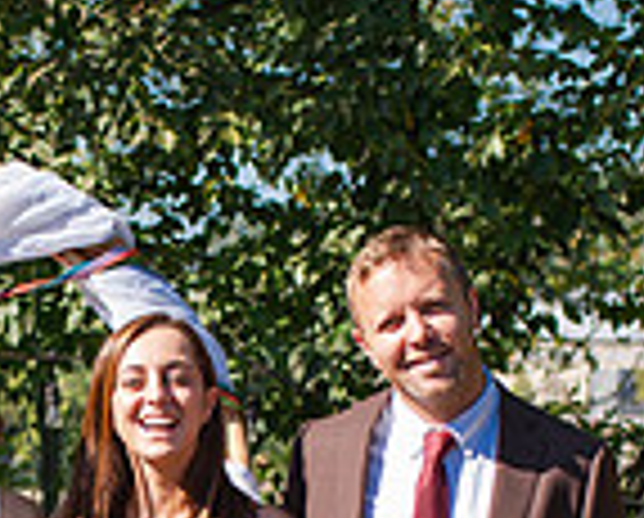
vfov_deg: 9.5
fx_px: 3056
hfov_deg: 11.9
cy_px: 685
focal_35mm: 160
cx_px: -50
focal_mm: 35
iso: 250
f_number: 3.2
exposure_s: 1/2000
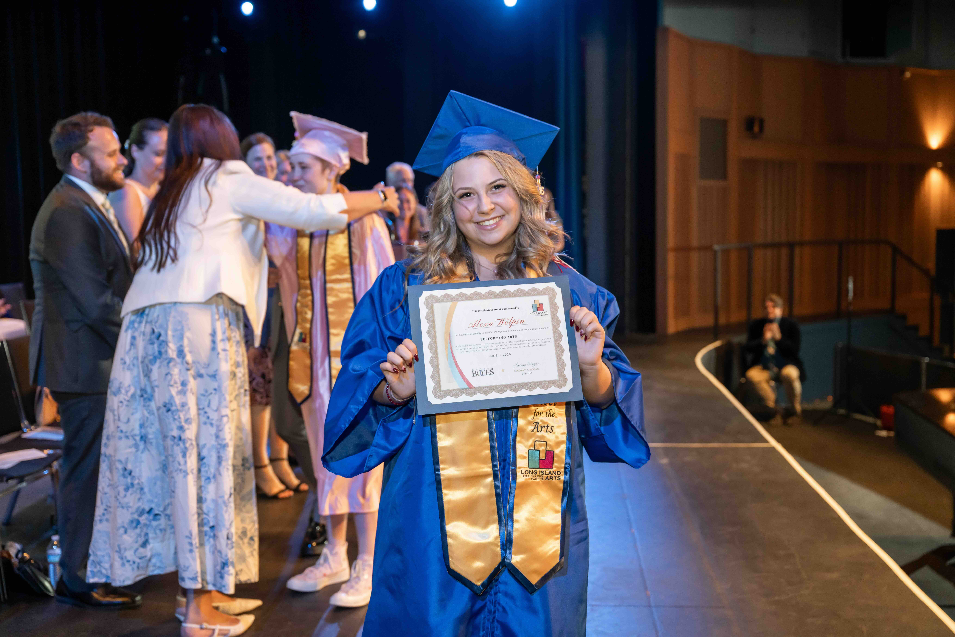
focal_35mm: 40
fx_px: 1061
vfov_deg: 33.4
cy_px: 318
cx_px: 478
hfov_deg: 48.5
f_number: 3.5
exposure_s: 1/250
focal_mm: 40
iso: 1600
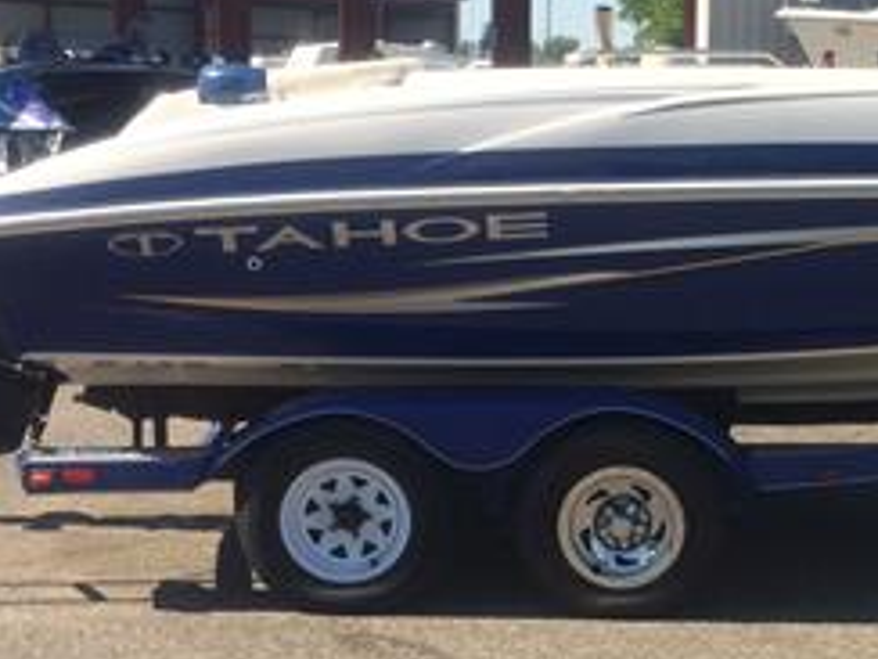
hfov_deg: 24.3
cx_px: 914
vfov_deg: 19.3
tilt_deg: -8.9
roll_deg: -1.9
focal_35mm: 76
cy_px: 414
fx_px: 1928
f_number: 2.2
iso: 32
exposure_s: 1/1244
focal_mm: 4.15
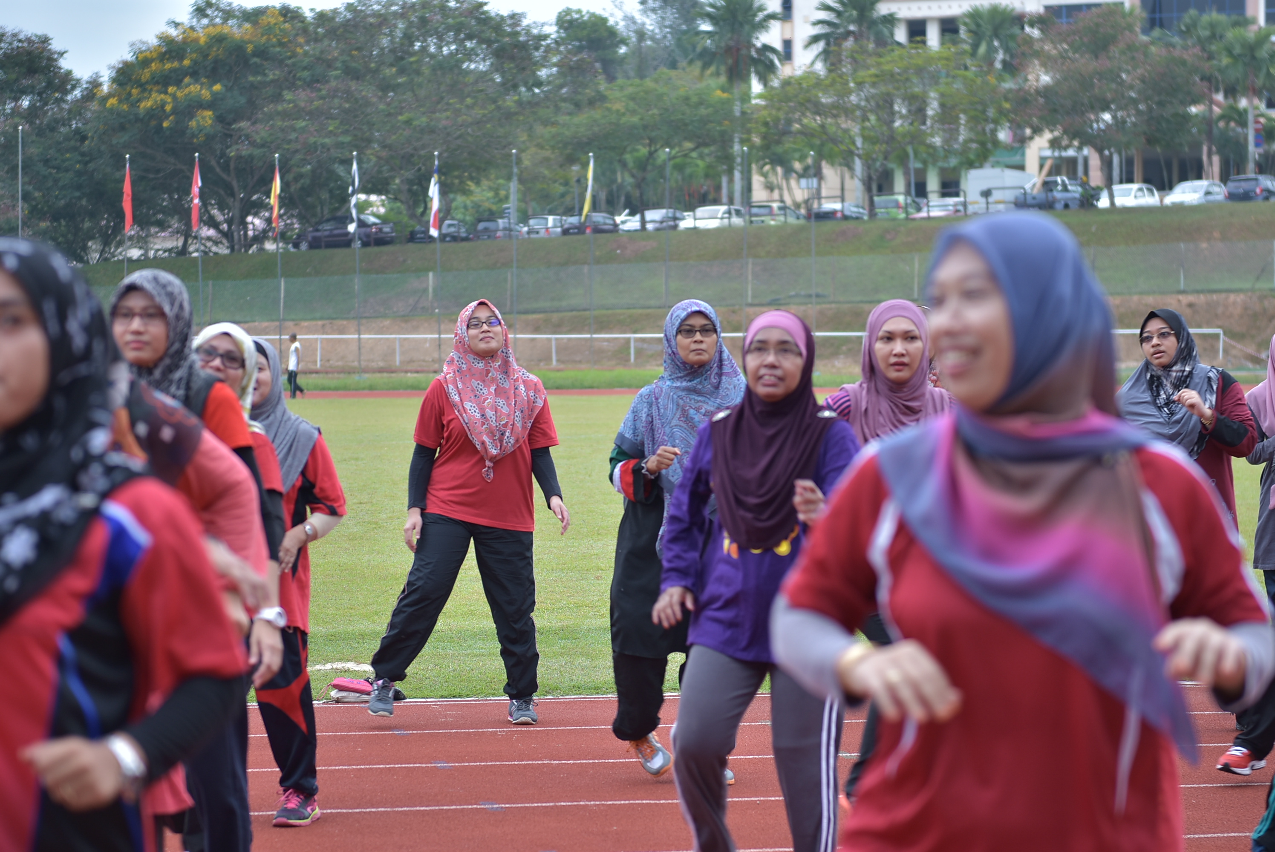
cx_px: 638
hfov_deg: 19.4
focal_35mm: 105
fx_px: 3722
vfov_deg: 13.1
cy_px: 426
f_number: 2.8
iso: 100
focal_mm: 70
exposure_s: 1/200
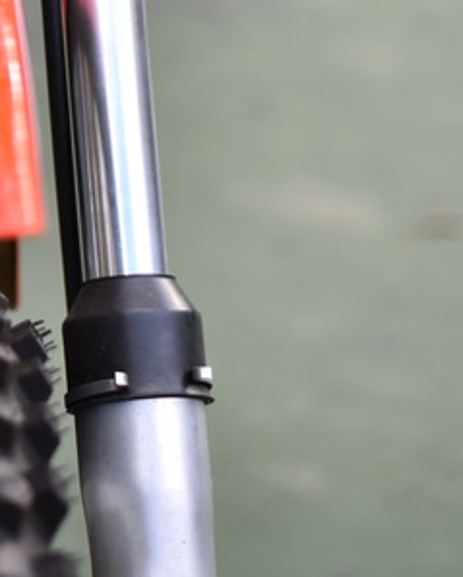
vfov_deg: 10.8
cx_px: -150
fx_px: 2925
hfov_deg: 8.9
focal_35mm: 171
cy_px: -358
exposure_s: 1/2500
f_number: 2.5
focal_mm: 50
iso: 400
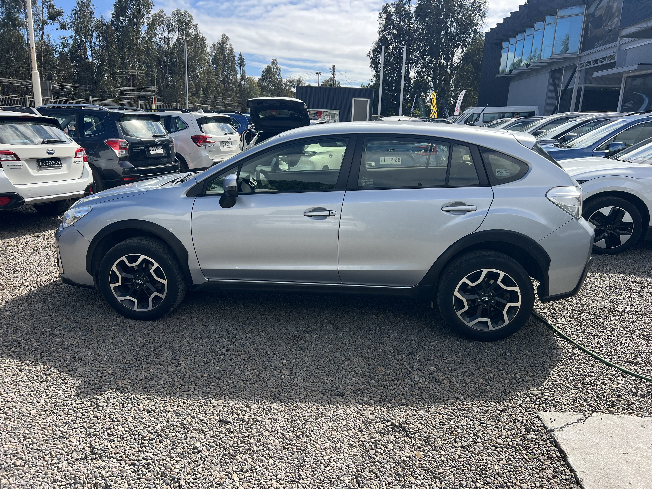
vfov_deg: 53.1
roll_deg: -1.2
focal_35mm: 26
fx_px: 490
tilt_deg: -13.3
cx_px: 326
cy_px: 244
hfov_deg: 67.3
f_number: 1.5
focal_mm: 5.7
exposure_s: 1/2353
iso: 50
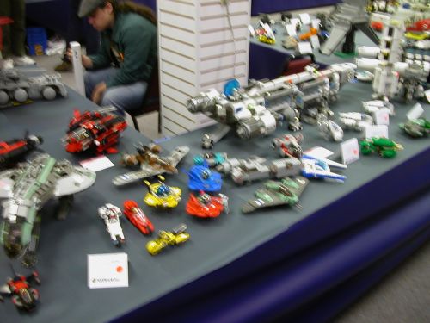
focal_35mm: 37
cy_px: 162
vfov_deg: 38.7
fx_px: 460
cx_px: 215
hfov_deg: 50.1
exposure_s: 1/6.5
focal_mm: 5.6
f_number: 2.7
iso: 100
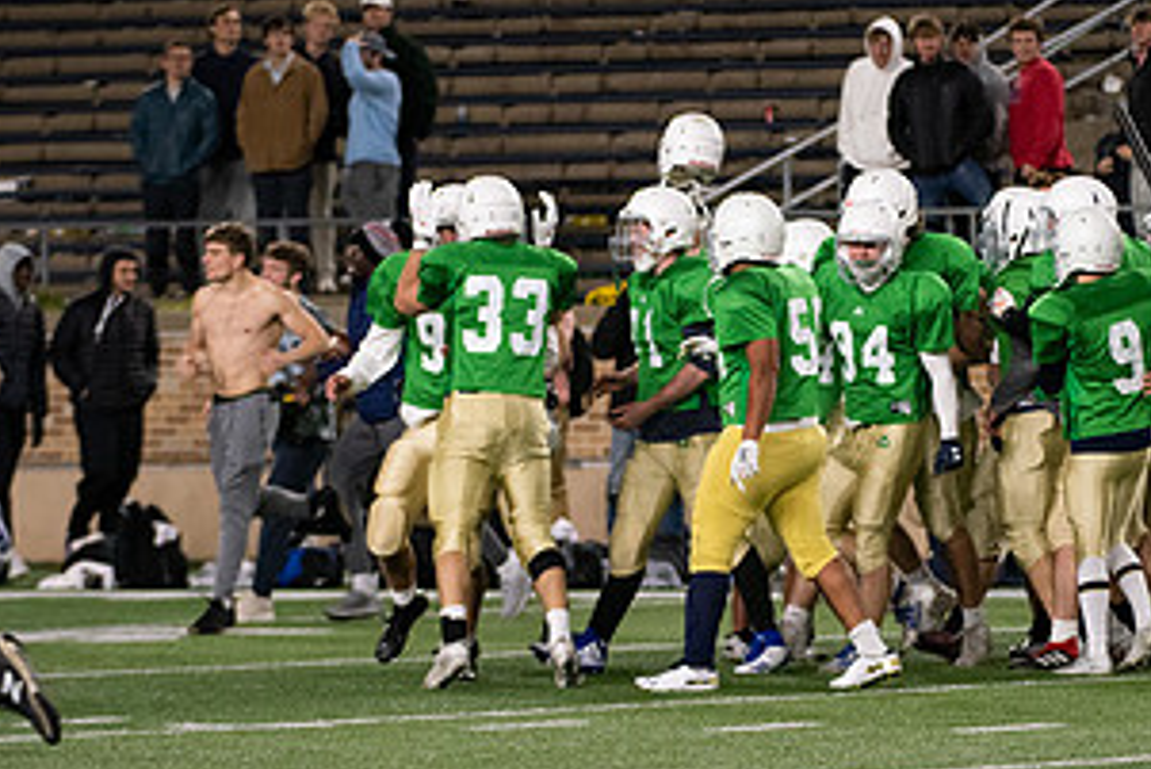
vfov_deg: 3.6
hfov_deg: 5.3
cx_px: 772
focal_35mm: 385
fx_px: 12315
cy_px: 327
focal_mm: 200
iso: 3600
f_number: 4
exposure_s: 1/500
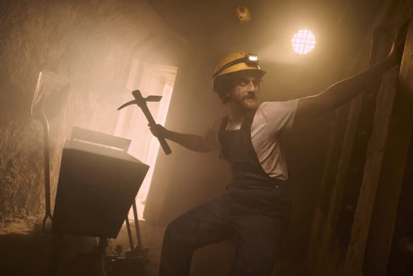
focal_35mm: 25
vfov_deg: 51.3
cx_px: 208
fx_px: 287
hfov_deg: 71.5
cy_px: 137
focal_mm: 24
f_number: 4.5
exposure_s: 1/4
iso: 100
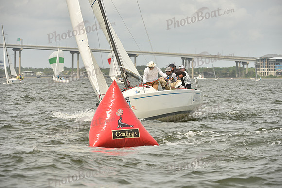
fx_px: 1567
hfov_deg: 10.3
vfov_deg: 6.9
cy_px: 94
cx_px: 141
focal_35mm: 200
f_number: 6.3
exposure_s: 1/1600
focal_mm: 200
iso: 320
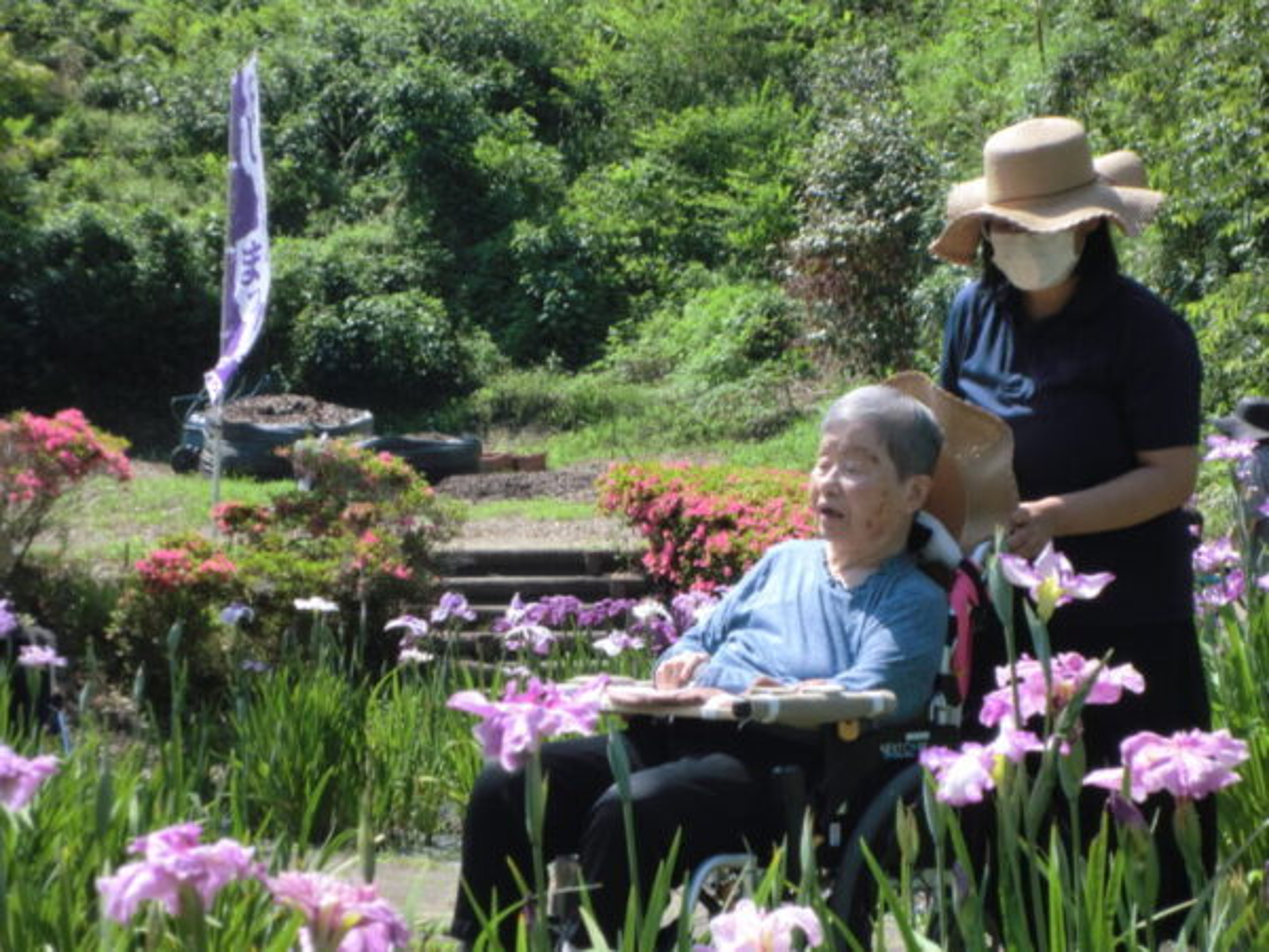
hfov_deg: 22.8
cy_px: 476
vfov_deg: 17.2
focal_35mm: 86
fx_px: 3153
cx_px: 634
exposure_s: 1/250
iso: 50
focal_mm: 15.51
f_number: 4.8
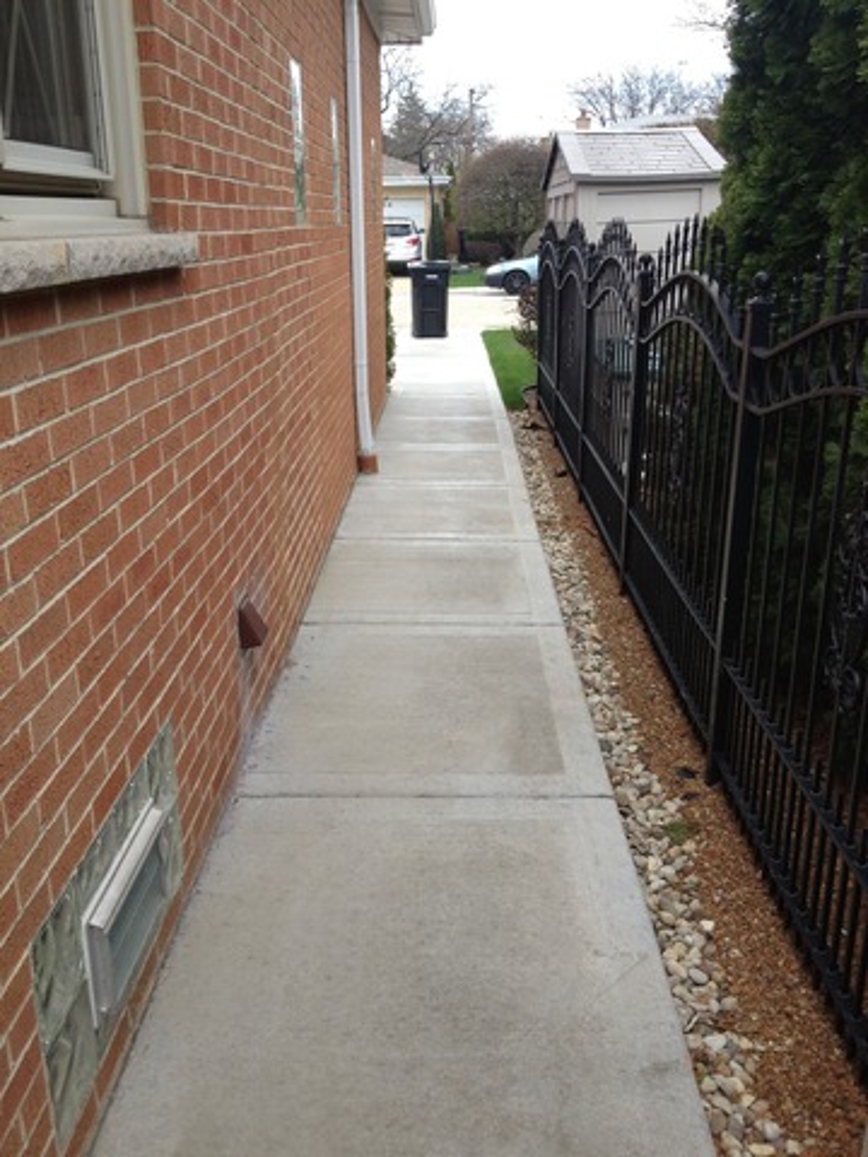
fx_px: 1170
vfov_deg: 52.6
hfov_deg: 40.7
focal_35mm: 35
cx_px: 434
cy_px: 578
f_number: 2.4
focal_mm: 4.28
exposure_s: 1/354
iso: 50
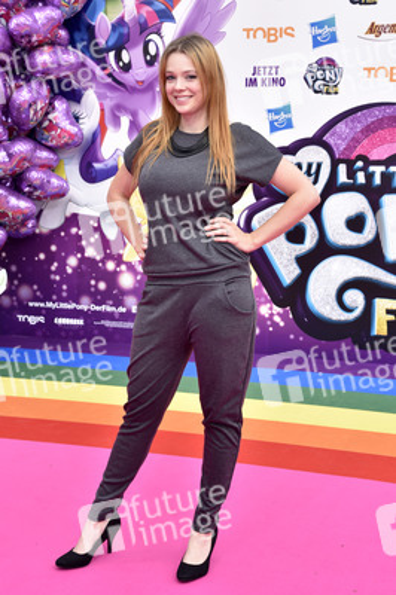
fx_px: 909
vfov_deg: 36.3
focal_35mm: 55
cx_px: 198
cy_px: 298
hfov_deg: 24.6
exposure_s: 1/200
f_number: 8
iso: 400
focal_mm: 55
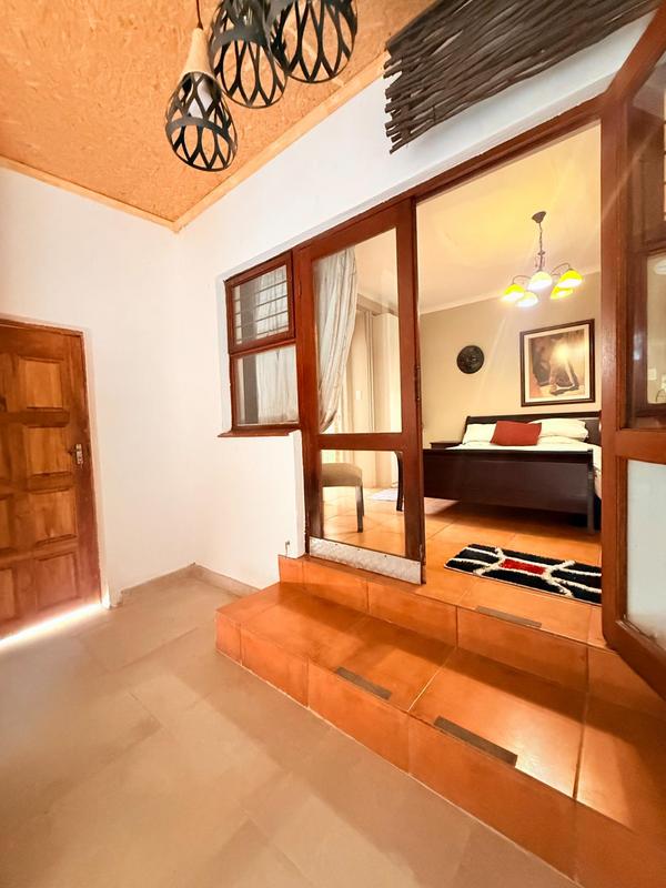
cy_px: 444
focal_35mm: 14
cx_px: 333
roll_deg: +2.1
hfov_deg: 85.7
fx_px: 359
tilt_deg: -2.2
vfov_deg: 102.1
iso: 800
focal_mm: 2.22
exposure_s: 1/50
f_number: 2.2
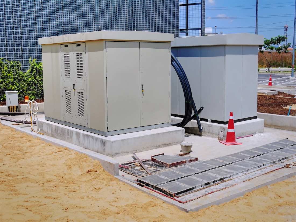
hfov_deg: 42.9
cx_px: 148
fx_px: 376
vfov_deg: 32.9
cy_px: 111
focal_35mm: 44
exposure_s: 1/1600
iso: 200
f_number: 7.1
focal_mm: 22
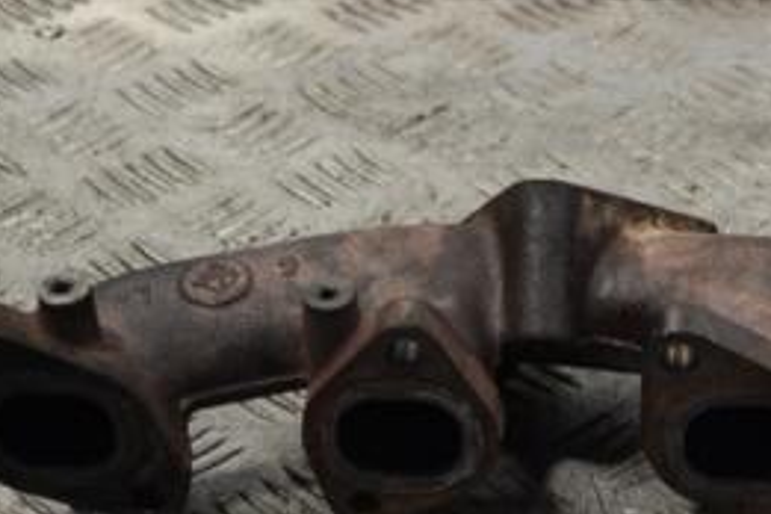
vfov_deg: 9.9
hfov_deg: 14.7
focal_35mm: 138
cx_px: 724
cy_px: 257
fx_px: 2955
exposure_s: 1/30
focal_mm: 40
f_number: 5.3
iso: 140
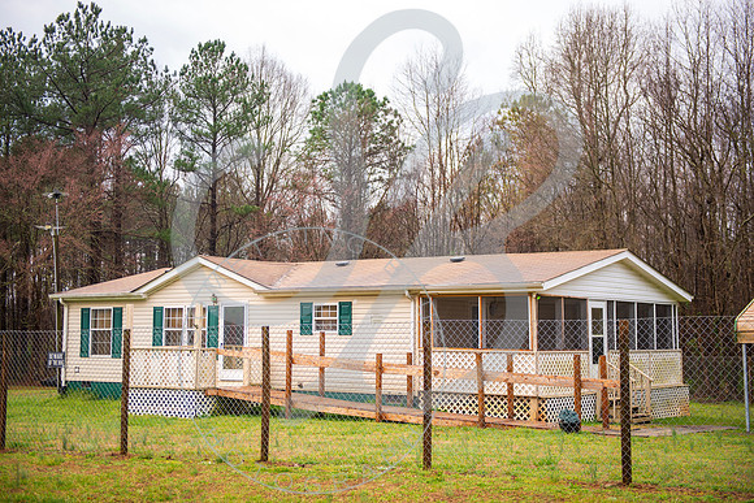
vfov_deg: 27.5
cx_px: 377
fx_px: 1028
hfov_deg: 40.3
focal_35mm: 49
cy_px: 252
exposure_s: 1/400
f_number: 2.8
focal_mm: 48
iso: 200
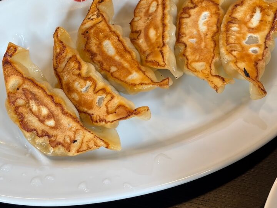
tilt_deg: -59.7
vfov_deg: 19.9
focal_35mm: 74
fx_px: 592
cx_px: 117
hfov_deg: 26.3
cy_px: 84
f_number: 1.6
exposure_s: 1/50
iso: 40
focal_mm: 5.96
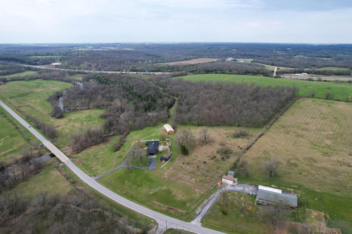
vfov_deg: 57.2
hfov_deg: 78.6
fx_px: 215
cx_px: 176
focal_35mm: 22
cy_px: 117
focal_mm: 8.38
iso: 150
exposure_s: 1/1250
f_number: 2.8
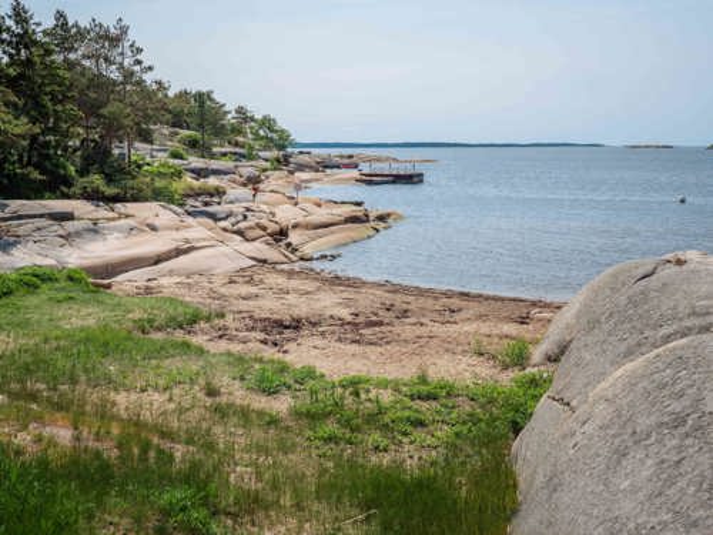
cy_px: 268
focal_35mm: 36
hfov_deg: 51.4
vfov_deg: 39.7
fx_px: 742
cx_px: 356
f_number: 8
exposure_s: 1/500
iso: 200
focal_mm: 18
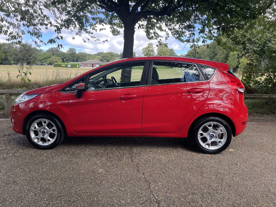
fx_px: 207
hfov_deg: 67.3
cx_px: 138
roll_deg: -0.2
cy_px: 104
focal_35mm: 26
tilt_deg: -5.9
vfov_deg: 53.1
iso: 32
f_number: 1.6
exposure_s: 1/433
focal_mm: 4.2
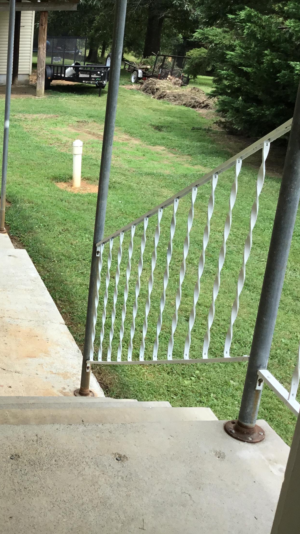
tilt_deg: -22.3
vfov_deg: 44.6
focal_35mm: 46
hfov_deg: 23.8
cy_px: 268
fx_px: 651
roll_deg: +0.2
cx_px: -52
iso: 25
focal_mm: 3.3
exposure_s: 1/482
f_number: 2.4
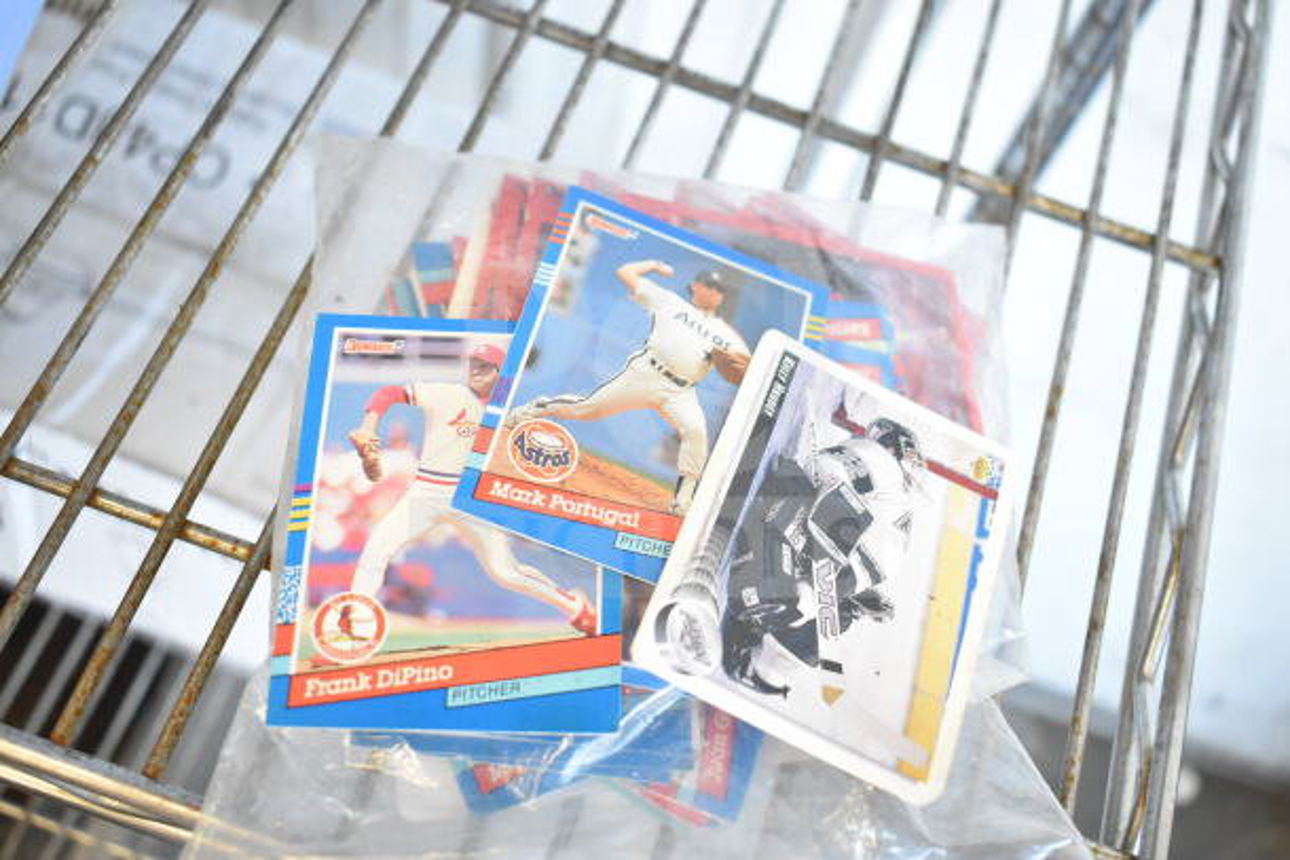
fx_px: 1452
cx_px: 645
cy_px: 430
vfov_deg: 33.0
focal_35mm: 40
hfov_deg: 47.9
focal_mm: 27
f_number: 4
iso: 1600
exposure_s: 1/160
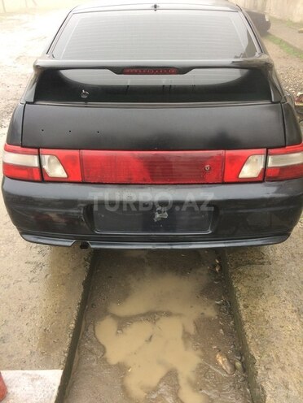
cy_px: 202
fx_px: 338
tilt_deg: -33.8
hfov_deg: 48.2
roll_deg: -0.6
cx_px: 152
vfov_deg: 61.7
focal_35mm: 29
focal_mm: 4.15
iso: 64
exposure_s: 1/100
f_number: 2.2
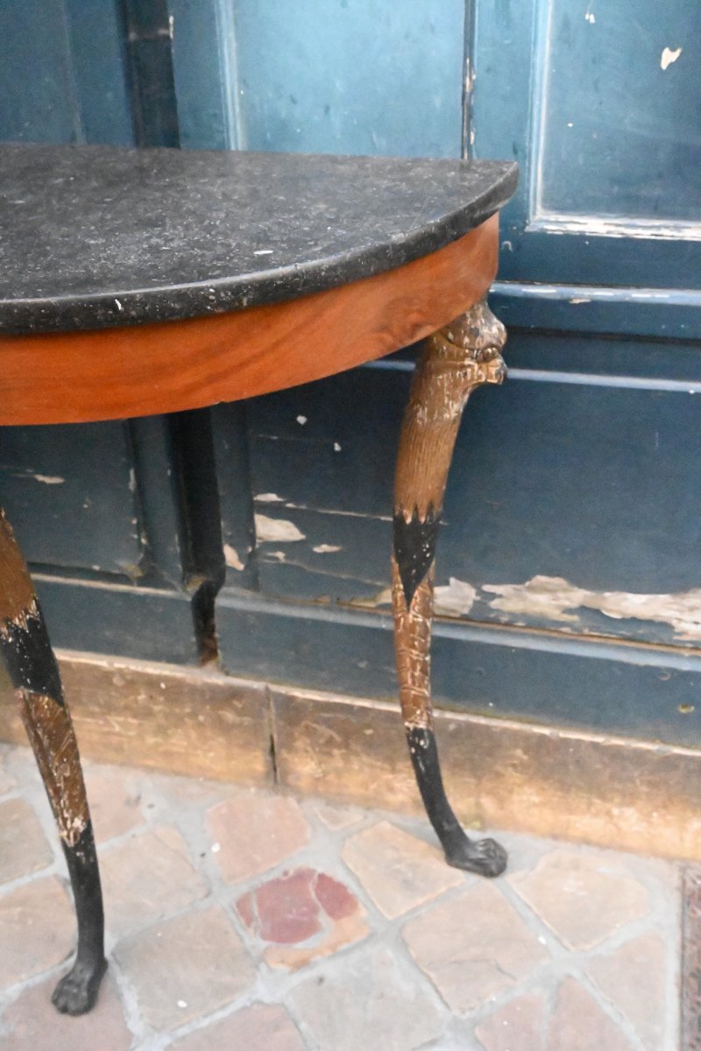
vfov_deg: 50.4
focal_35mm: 38
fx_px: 1117
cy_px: 526
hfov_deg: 34.8
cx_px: 350
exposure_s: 1/4000
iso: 36000
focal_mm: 25.5
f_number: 6.3
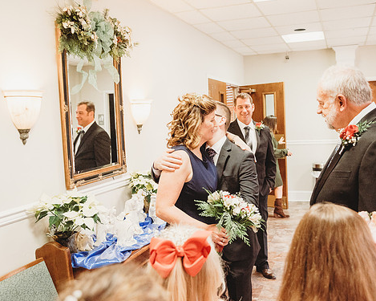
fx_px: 401
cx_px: 215
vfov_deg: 41.1
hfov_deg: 50.1
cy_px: 148
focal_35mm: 36
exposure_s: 1/200
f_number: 4
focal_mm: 31
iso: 4000
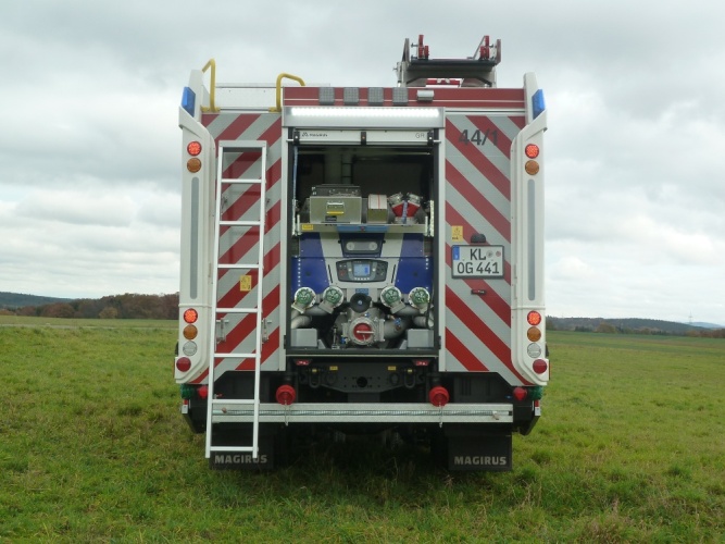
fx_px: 879
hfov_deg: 44.8
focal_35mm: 42
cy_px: 272
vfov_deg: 34.3
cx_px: 362
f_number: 4
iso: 125
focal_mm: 6.9
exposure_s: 1/125
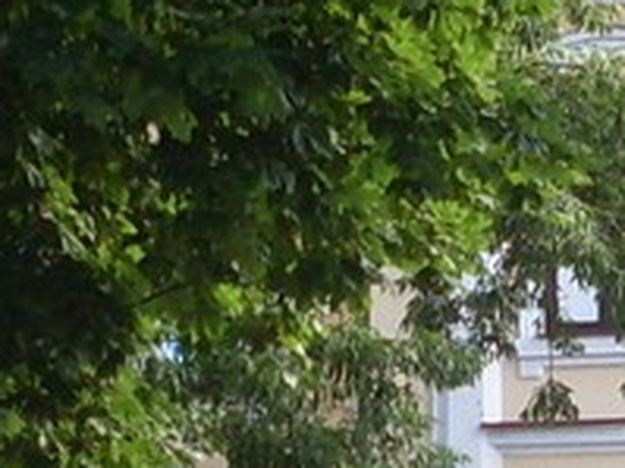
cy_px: 642
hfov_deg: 7.2
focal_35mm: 274
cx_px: 671
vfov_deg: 5.4
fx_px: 4944
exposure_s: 1/125
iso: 80
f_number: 2.8
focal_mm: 6.3
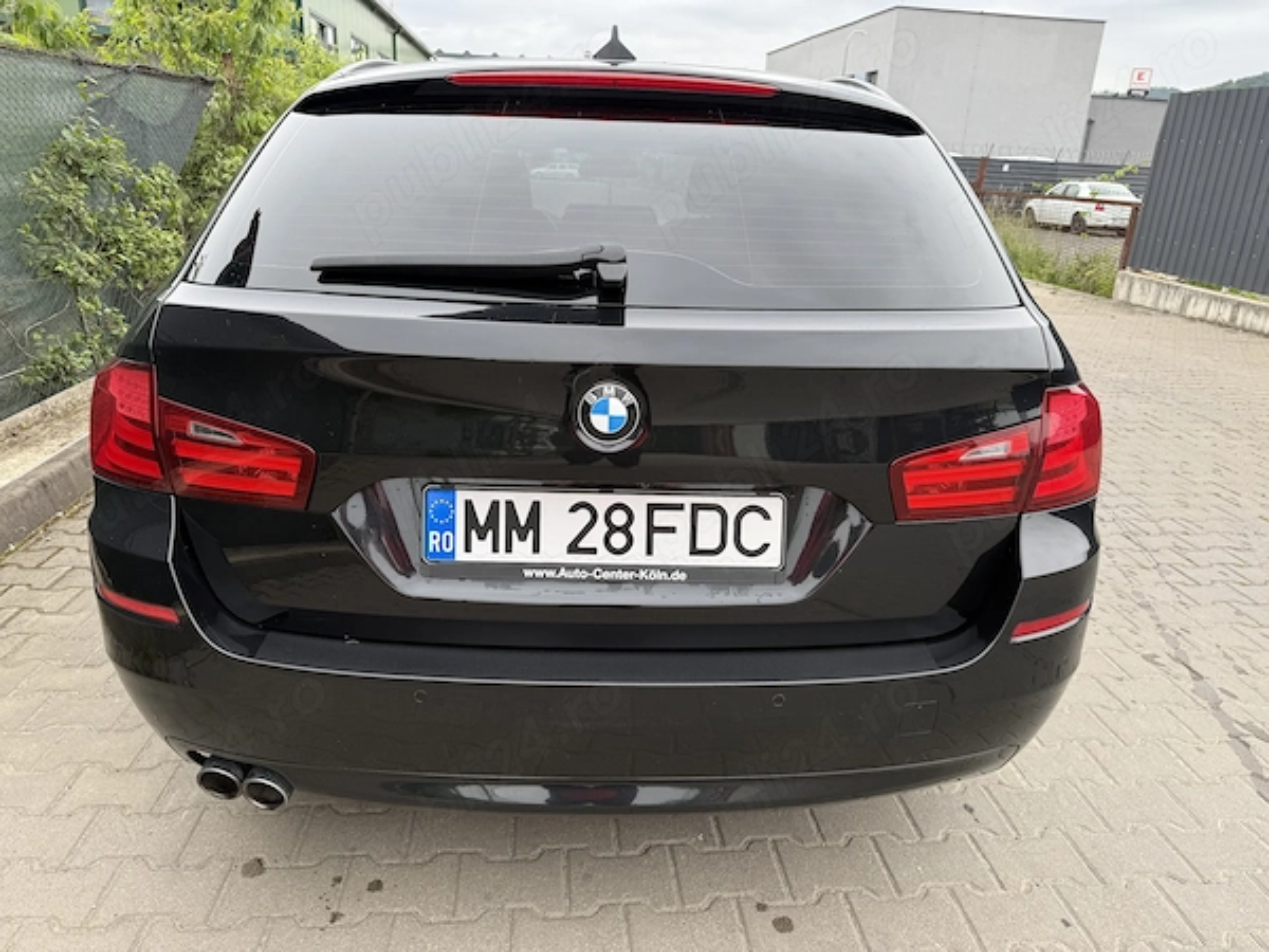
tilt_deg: -19.5
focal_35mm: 24
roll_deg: -3.0
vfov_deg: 56.8
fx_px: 880
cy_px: 476
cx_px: 634
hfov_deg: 71.6
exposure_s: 1/377
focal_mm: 6.76
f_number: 1.78
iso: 80
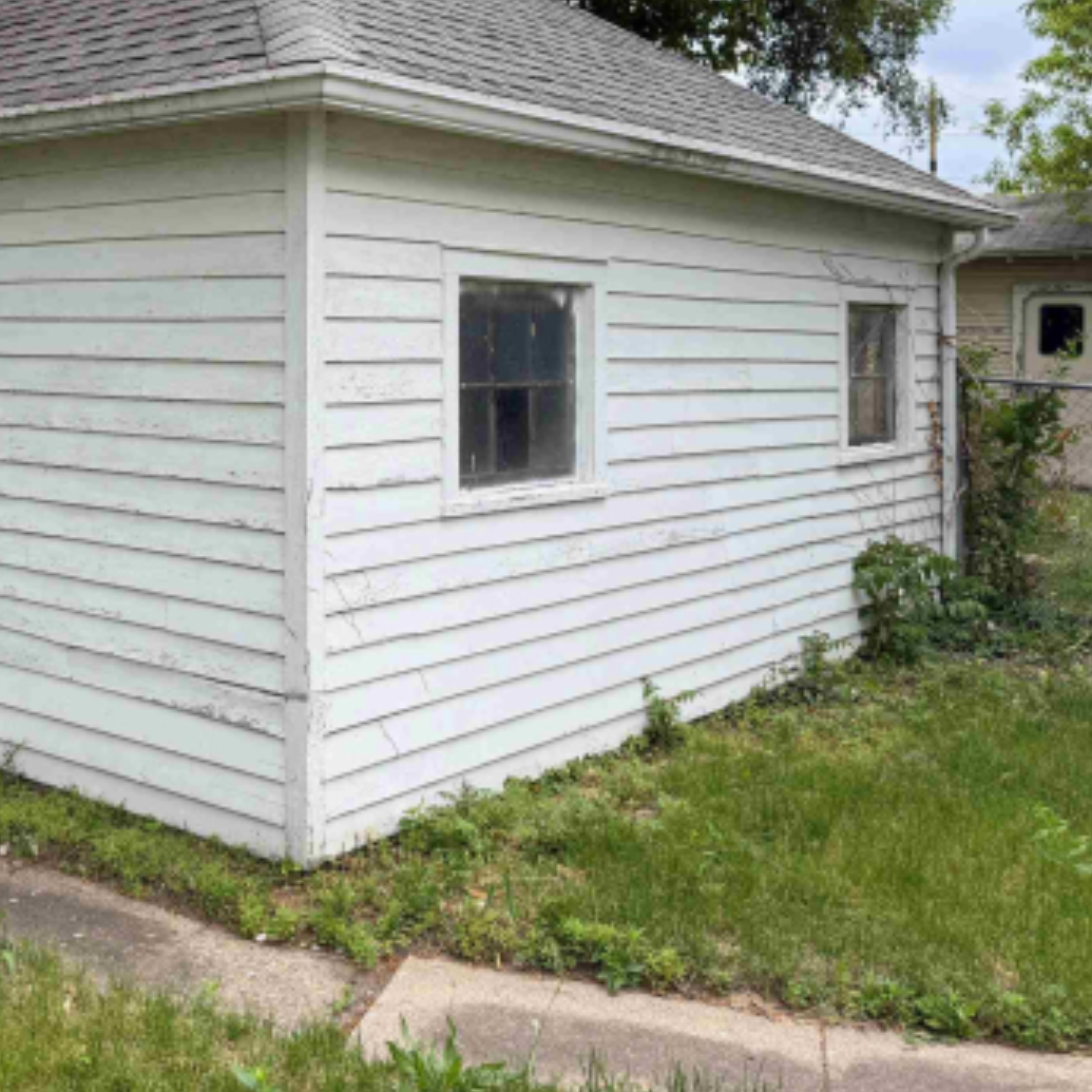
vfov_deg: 40.1
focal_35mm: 41
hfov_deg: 38.9
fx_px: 1463
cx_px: 179
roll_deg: +0.3
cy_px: 313
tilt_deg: +0.1
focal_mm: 6.76
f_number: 1.78
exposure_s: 1/1156
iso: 100
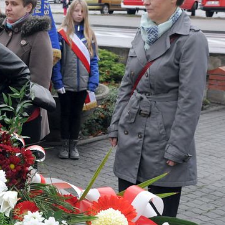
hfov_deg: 20.9
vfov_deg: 22.2
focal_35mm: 78
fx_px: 574
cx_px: -32
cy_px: 112
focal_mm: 26
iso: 1600
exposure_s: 1/250
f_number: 8
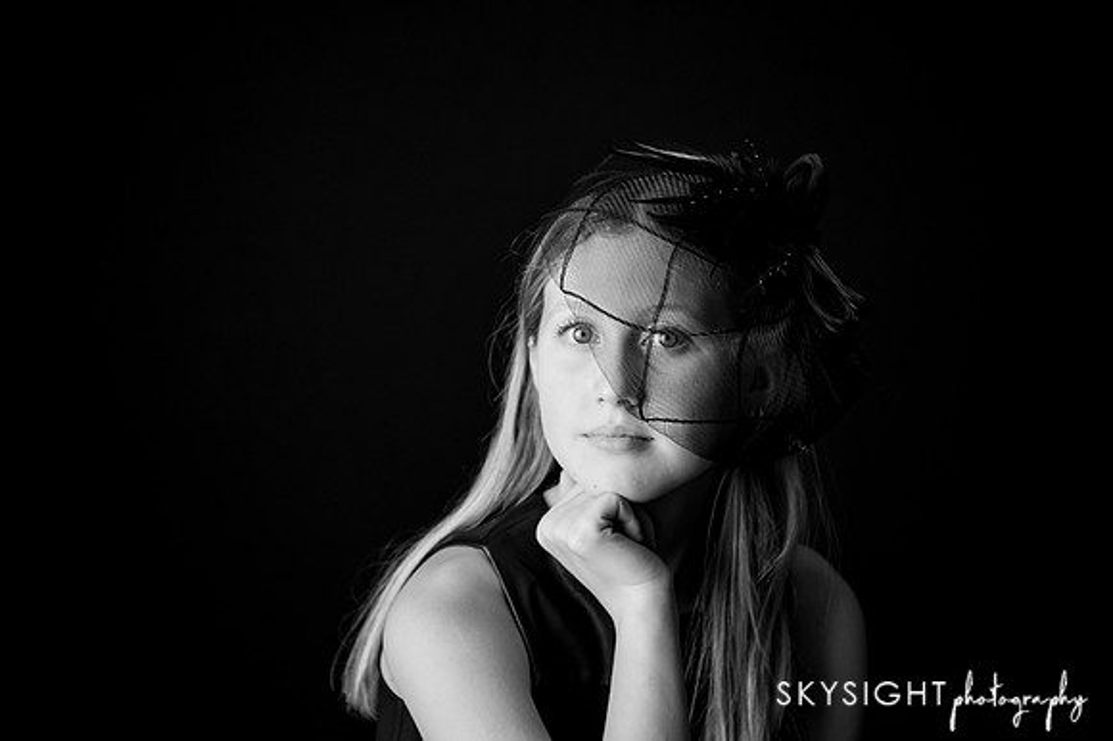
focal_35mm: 70
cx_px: 556
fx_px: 2163
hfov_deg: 28.9
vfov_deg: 19.4
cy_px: 370
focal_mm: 70
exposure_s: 1/500
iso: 2000
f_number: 3.5
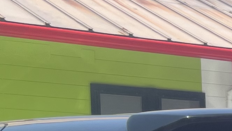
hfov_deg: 10.4
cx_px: 593
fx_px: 1058
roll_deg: -1.4
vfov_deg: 6.7
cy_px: 296
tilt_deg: -6.4
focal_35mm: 172
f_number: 1.5
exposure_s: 1/2513
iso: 50
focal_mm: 5.7
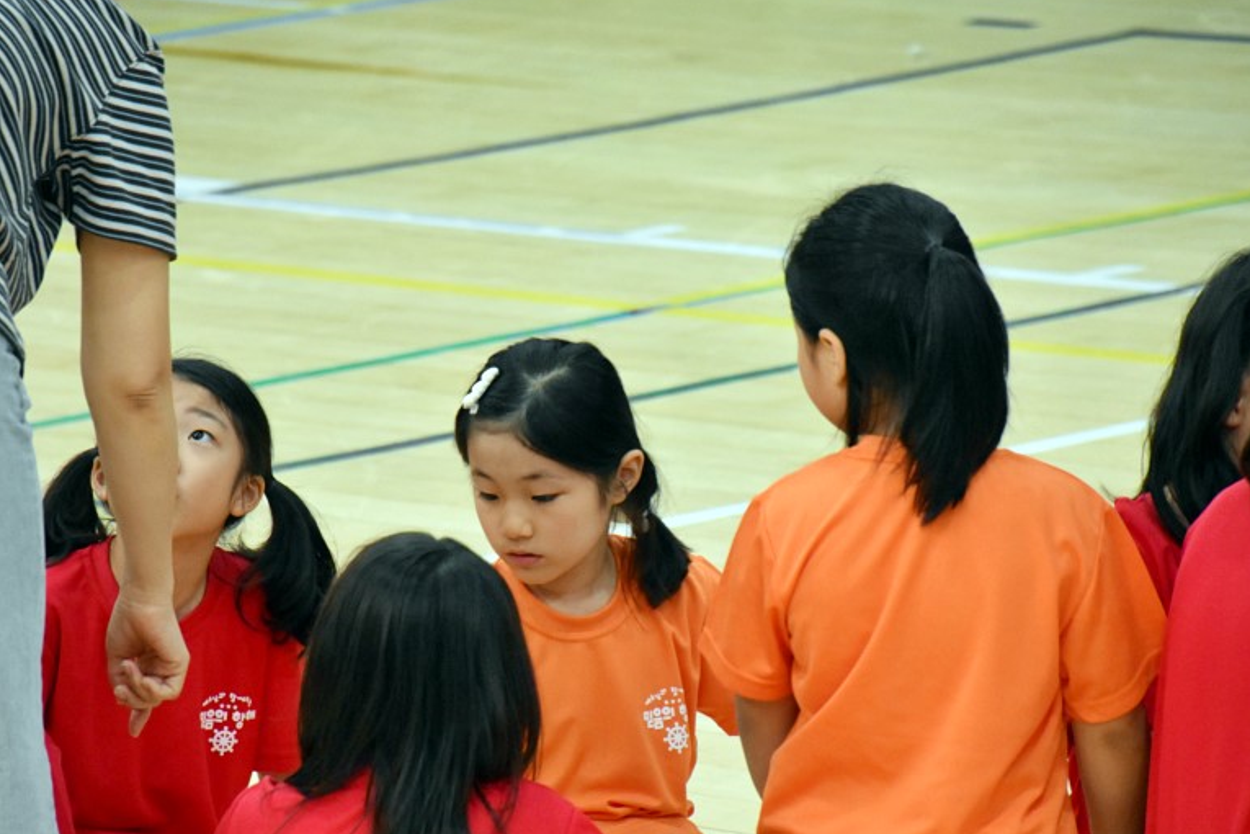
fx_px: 12256
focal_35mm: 353
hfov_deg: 5.8
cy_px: 468
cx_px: 588
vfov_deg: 3.9
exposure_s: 1/125
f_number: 6.3
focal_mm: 200
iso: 3200
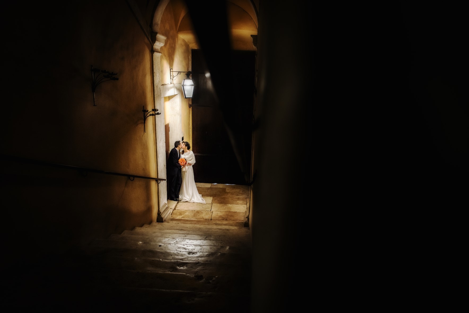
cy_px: 156
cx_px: 234
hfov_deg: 73.7
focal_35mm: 24
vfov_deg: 53.2
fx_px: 313
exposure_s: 1/80
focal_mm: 24
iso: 2500
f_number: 3.2
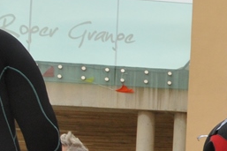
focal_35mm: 180
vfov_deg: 7.5
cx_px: 564
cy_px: 200
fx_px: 1134
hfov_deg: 9.9
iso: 640
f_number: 8
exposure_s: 1/250
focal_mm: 24
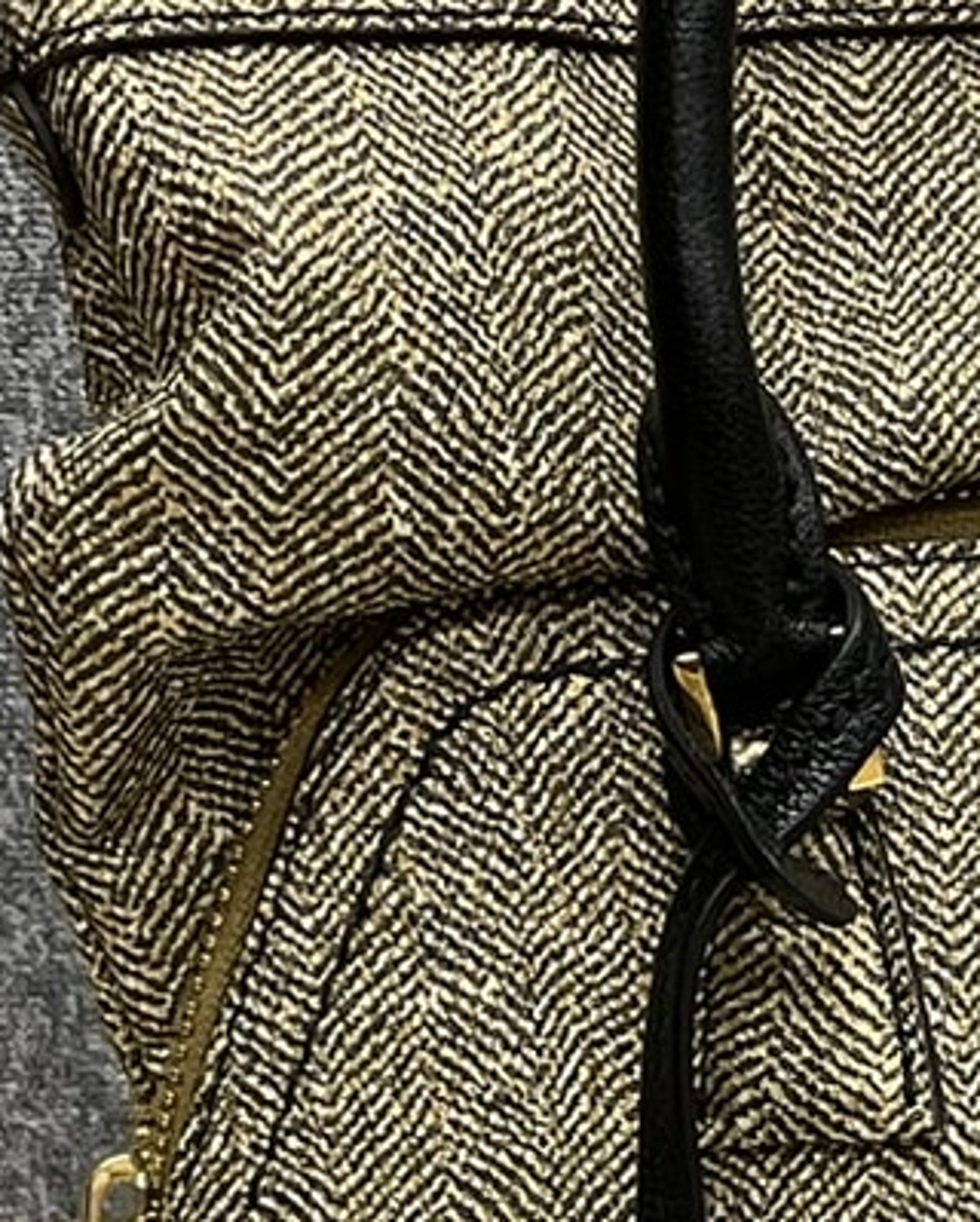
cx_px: 1228
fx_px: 4416
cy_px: 1467
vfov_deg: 15.2
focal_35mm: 122
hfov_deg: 12.3
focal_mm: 4.2
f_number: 1.6
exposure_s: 1/121
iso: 125
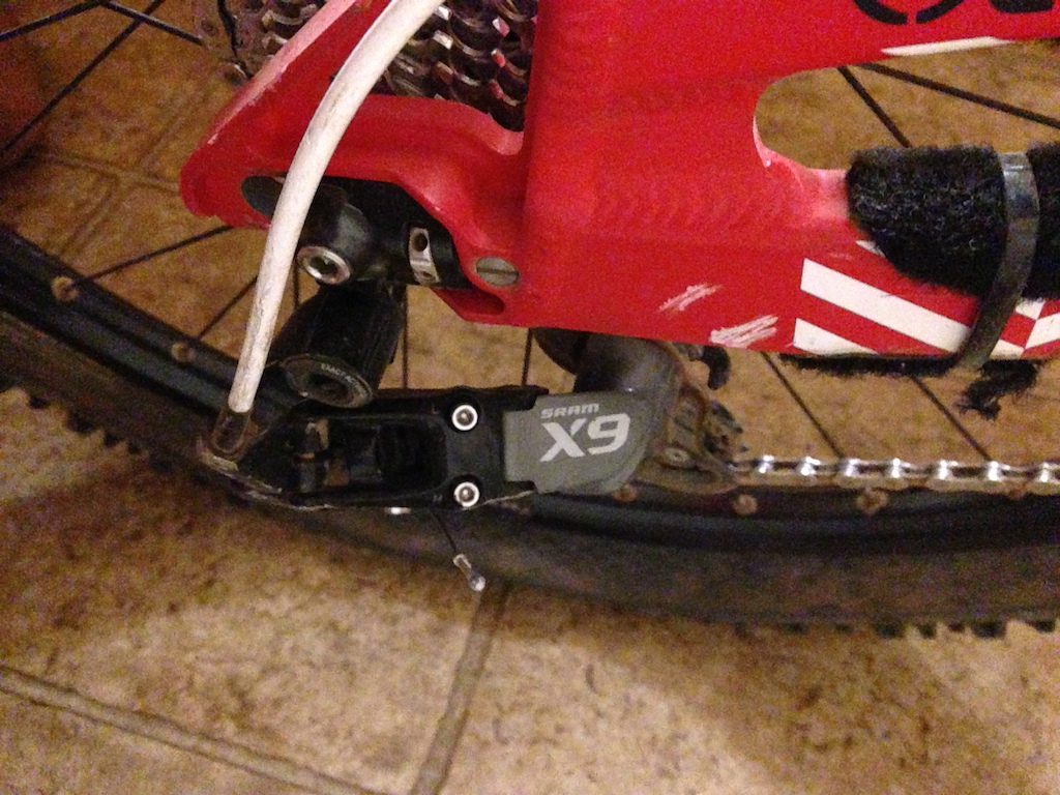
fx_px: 2021
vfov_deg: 22.3
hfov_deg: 29.4
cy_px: 398
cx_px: 530
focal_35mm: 66
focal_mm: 4.12
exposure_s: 1/15
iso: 2000
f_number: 2.4
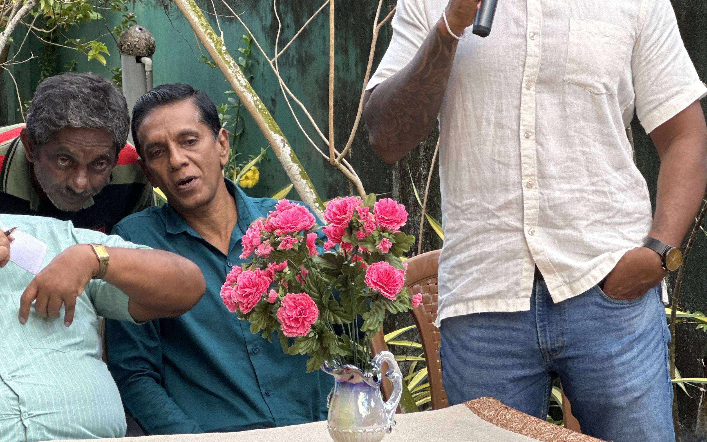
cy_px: 171
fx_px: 2524
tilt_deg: -5.5
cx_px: 269
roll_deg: +3.1
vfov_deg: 10.0
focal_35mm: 131
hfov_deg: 15.9
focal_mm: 9
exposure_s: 1/121
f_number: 2.8
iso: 100
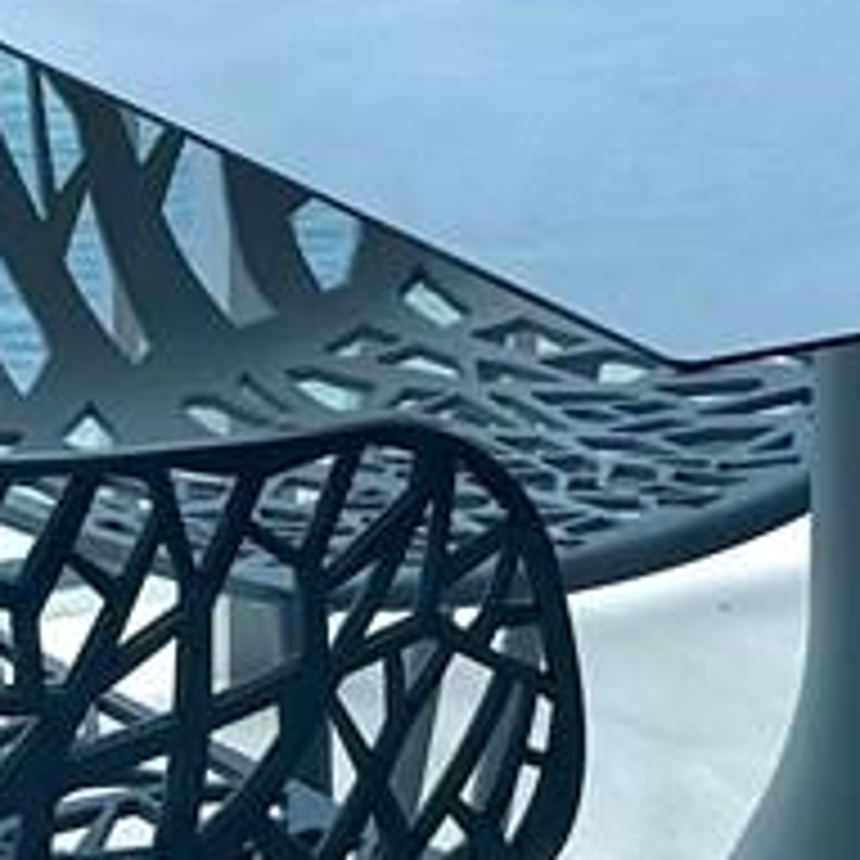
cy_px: -1040
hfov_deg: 9.8
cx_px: -9
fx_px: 5003
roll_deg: -1.0
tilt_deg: -2.9
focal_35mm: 178
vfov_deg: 9.1
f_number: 1.78
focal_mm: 6.76
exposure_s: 1/1855
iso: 80
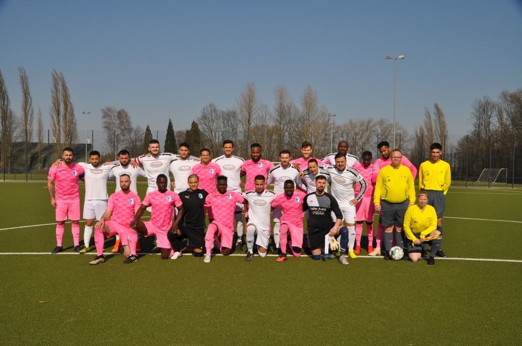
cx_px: 261
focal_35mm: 38
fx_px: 543
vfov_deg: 35.4
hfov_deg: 51.3
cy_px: 173
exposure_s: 1/500
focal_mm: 25
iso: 200
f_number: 11
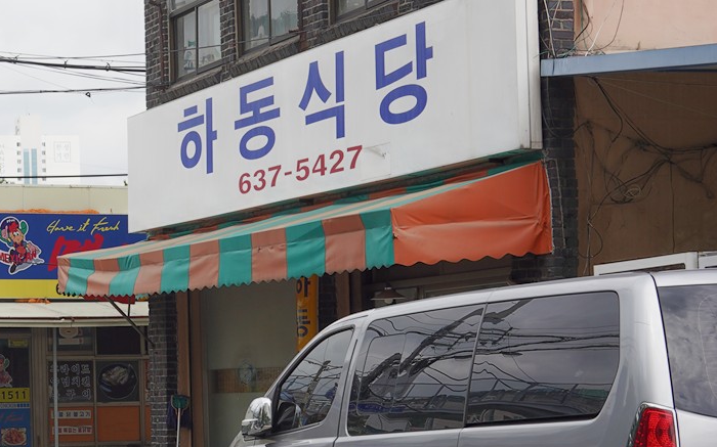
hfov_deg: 19.7
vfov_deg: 12.8
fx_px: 1992
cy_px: 256
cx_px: -28
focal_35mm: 102
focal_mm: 35
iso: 100
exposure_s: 1/100
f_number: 11
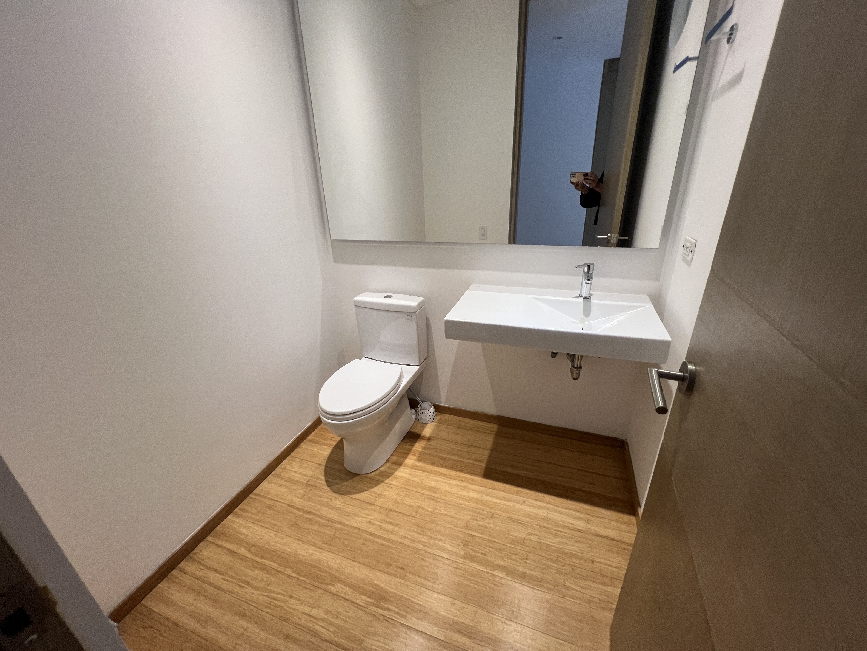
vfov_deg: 89.9
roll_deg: +3.3
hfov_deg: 106.2
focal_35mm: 13
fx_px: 326
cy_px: 326
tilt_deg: -22.6
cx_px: 434
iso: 200
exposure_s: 1/120
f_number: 1.8
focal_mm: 1.57
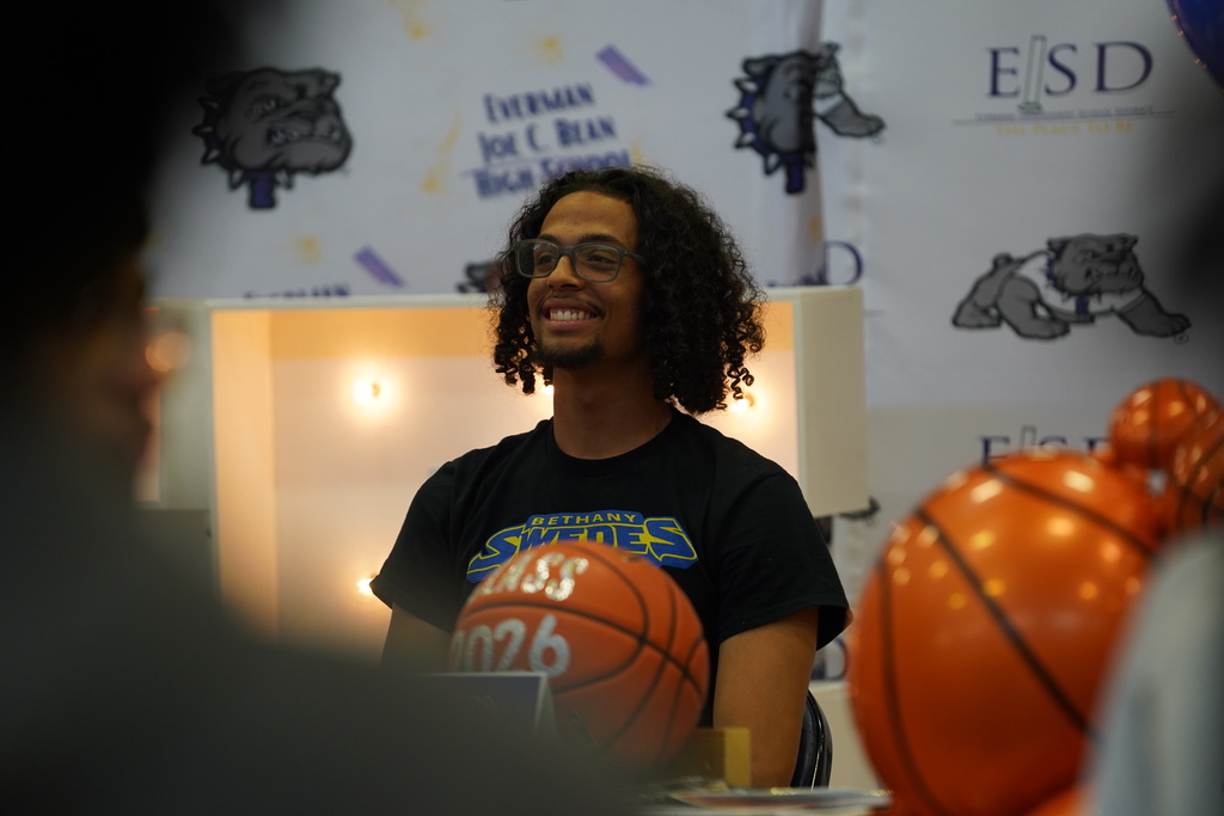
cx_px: 612
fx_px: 6732
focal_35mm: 198
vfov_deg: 6.9
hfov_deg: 10.4
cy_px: 408
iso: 1250
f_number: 4
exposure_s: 1/200
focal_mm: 198
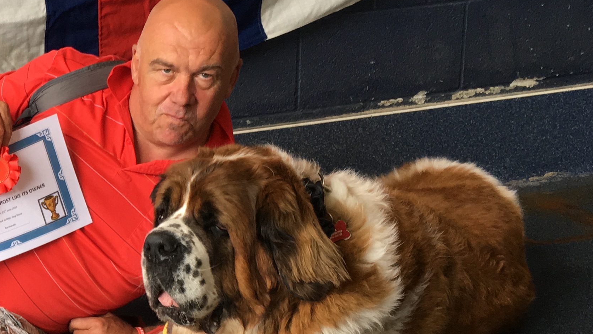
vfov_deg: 15.8
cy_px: 259
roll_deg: +3.5
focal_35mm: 76
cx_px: -78
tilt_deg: -18.4
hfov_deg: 25.6
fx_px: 1195
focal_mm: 4.15
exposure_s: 1/100
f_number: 2.2
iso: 40
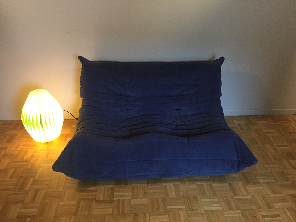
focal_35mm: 29
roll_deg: -0.5
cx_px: 148
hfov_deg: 61.7
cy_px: 111
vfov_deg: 48.2
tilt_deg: -26.8
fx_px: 248
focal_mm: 4.15
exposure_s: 1/25
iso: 250
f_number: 2.2
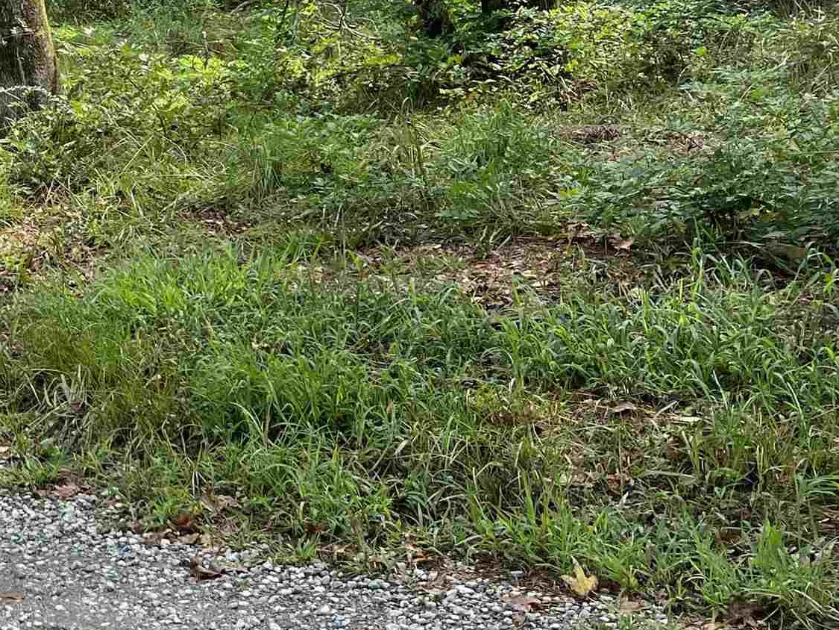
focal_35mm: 71
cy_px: 78
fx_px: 1721
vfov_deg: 20.4
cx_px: -287
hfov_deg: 23.7
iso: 50
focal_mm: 5.7
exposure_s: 1/1344
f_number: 1.5
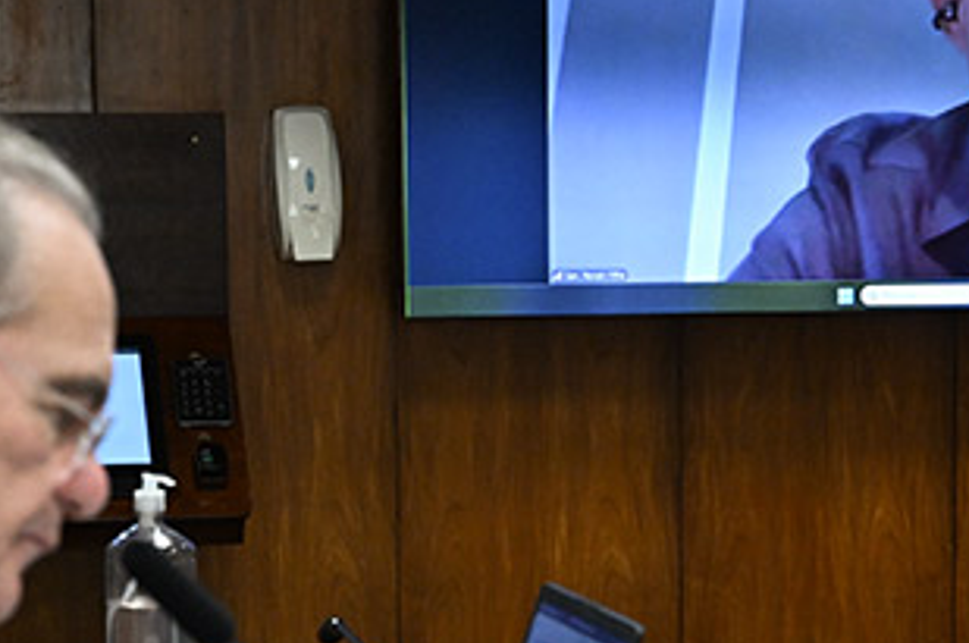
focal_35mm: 142
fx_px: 3816
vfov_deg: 9.6
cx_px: 659
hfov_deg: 14.4
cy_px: 627
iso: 4000
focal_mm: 51
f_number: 5.6
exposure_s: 1/200
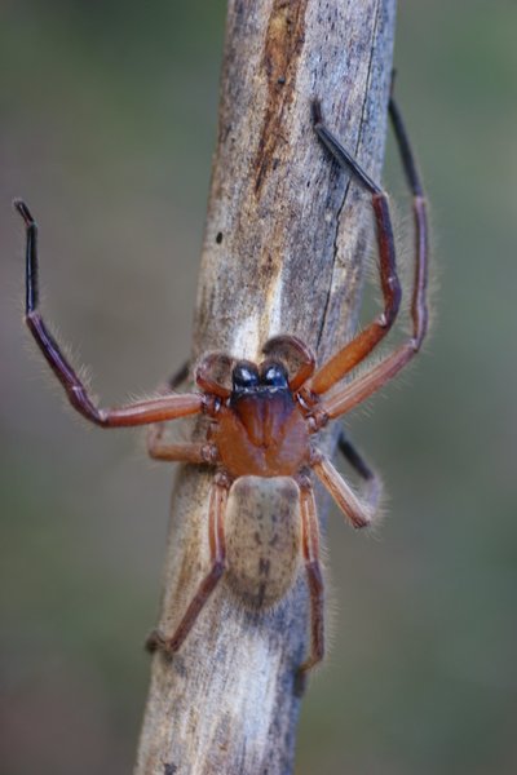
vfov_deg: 27.0
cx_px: 258
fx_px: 1615
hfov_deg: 18.2
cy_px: 388
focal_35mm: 75
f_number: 2.8
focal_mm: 50
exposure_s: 1/80
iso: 125
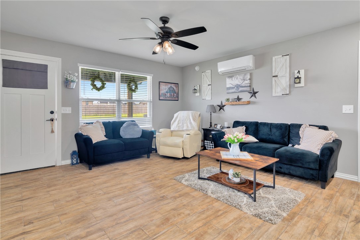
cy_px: 120
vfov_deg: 67.4
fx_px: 180
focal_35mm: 18
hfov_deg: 90.0
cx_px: 180
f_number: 6.3
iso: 100
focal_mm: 18
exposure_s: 1
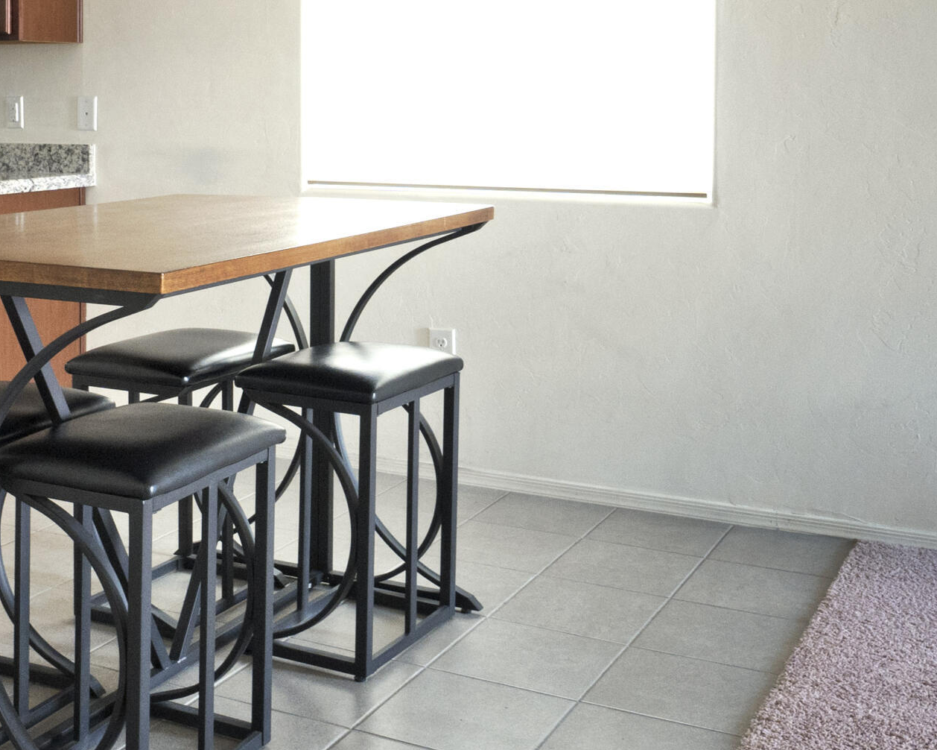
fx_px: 1303
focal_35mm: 47
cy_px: 370
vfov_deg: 32.1
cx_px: 322
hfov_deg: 39.1
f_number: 7.1
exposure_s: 1/13
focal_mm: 14
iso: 800
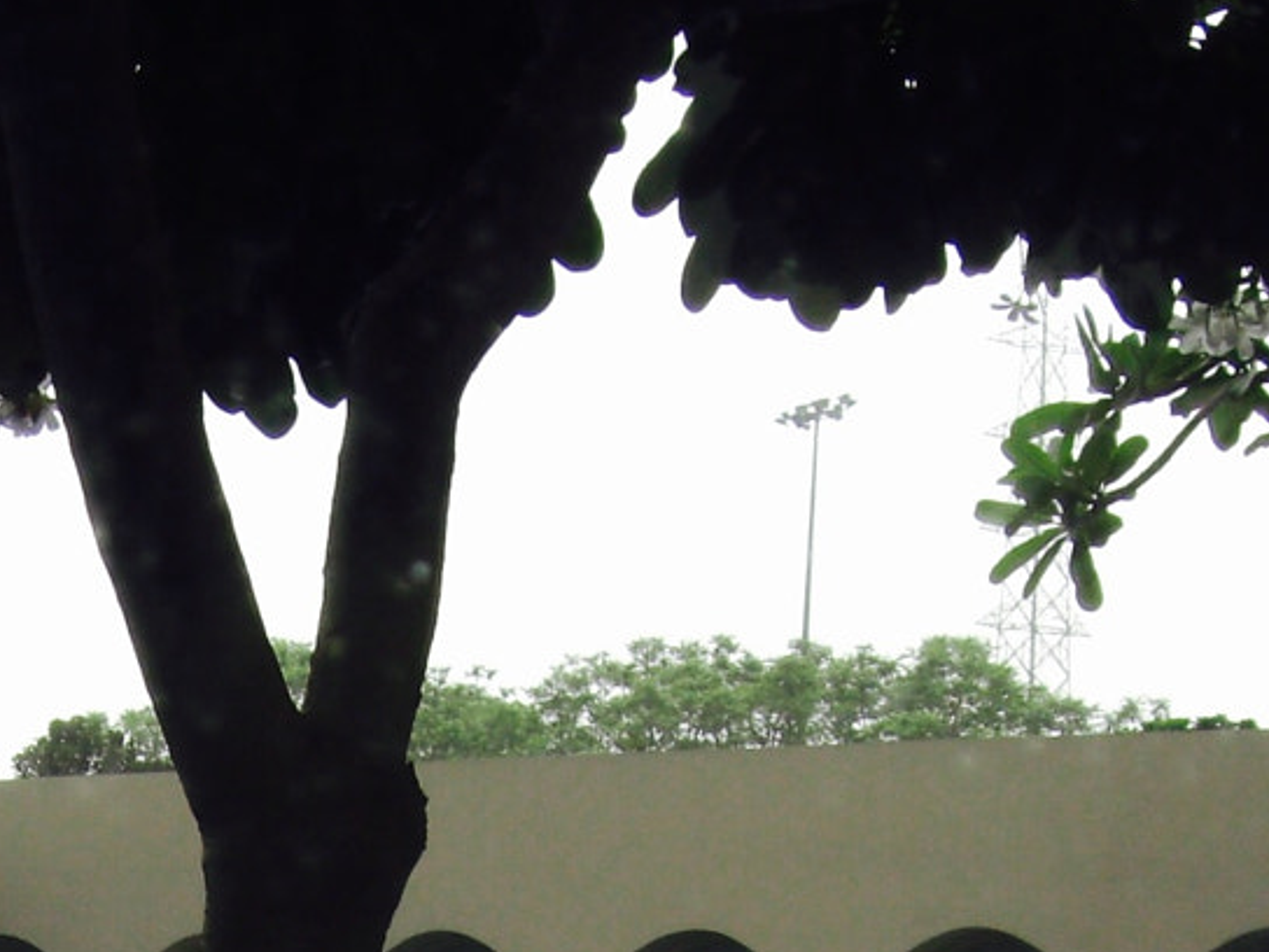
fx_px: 5242
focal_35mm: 143
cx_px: 93
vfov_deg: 9.9
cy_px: 1638
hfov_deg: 13.7
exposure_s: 1/640
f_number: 4
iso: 80
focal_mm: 7.9
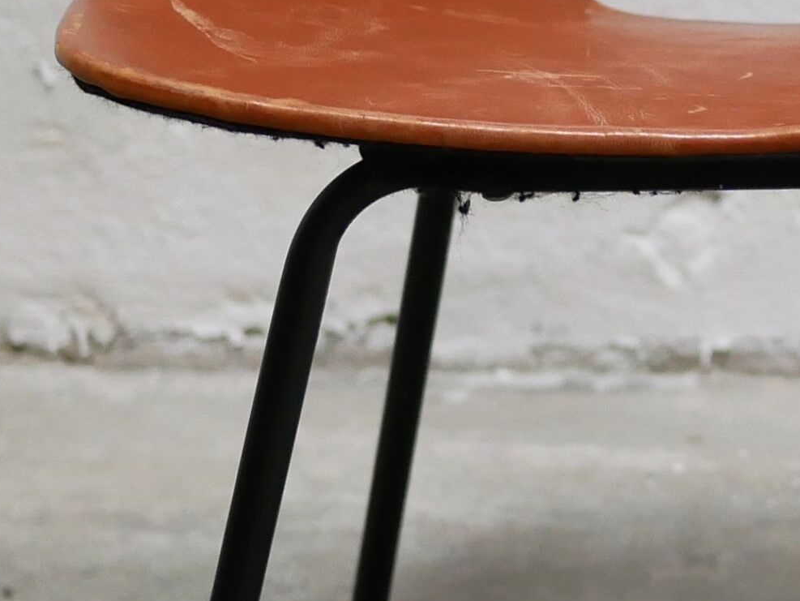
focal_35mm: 182
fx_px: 4208
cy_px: 124
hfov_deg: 10.7
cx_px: 938
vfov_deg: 8.2
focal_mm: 20
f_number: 1.7
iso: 640
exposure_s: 1/60
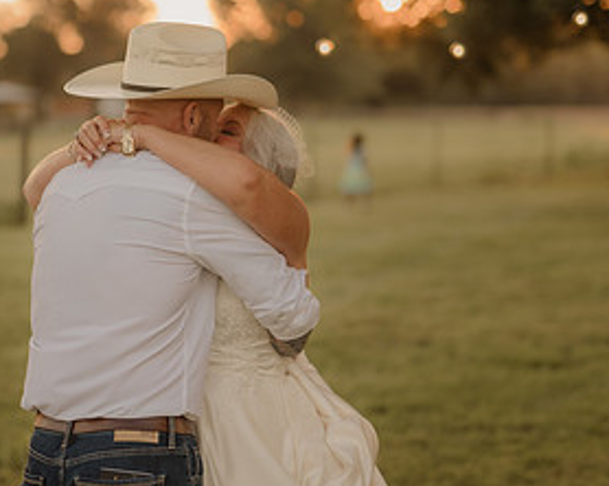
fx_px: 1765
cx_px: 223
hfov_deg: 19.5
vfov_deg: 15.7
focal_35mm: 98
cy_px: 216
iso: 200
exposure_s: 1/400
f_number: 2.8
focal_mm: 50
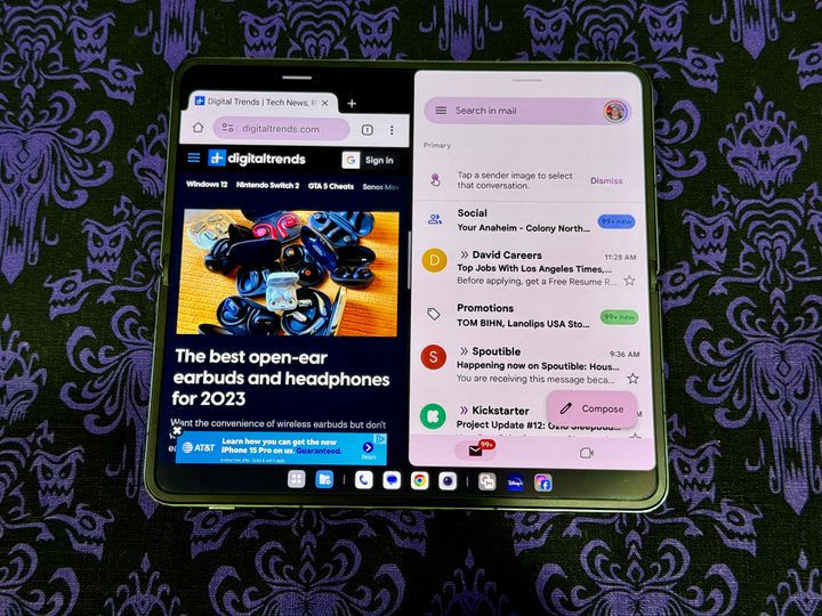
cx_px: 411
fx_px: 1140
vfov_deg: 30.3
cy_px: 308
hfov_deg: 39.7
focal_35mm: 48
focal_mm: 6.86
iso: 50
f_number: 1.78
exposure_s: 1/60
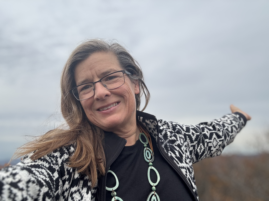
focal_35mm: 30
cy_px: 100
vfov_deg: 46.8
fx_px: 233
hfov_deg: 60.0
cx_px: 134
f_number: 1.9
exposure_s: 1/316
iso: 25
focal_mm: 2.69
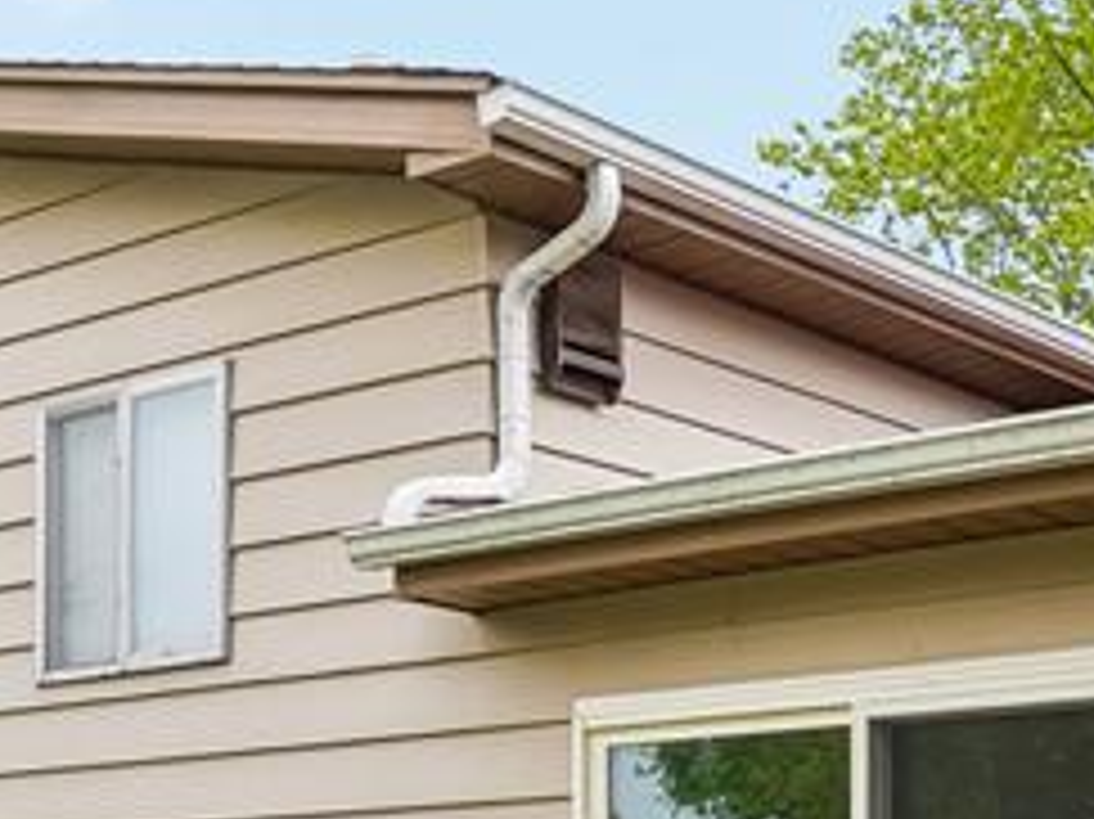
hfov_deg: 26.6
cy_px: 1107
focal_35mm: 73
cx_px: 711
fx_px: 2306
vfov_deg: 18.5
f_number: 8
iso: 400
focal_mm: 18
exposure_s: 1/400
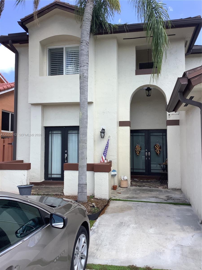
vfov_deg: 58.4
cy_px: 135
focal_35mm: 31
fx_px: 241
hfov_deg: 45.4
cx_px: 101
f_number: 2.4
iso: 25
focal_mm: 3.3
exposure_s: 1/515
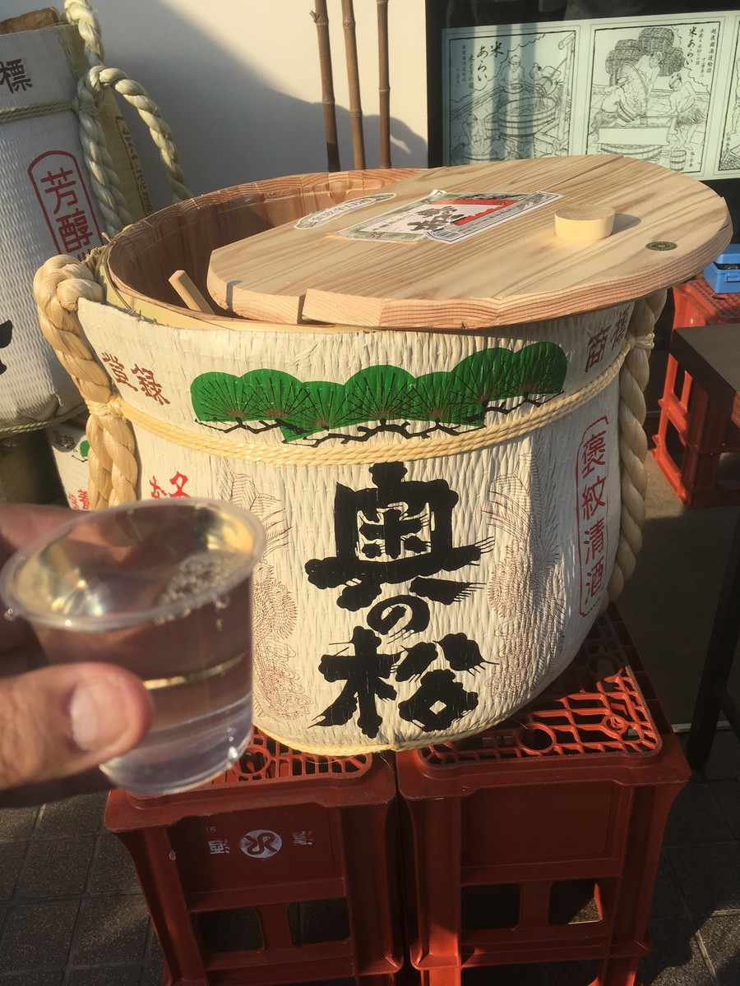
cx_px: 370
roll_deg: +5.4
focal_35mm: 29
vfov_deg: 61.7
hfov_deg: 48.2
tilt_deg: -31.5
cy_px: 493
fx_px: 827
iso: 25
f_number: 2.2
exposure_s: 1/855
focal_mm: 4.15
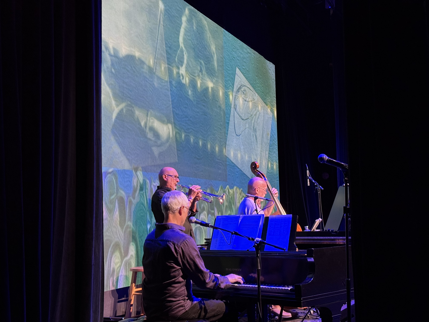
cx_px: 214
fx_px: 595
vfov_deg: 30.3
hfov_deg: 39.7
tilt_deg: +6.1
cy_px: 161
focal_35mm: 48
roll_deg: +1.6
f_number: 1.78
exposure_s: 1/40
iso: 250
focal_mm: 6.76
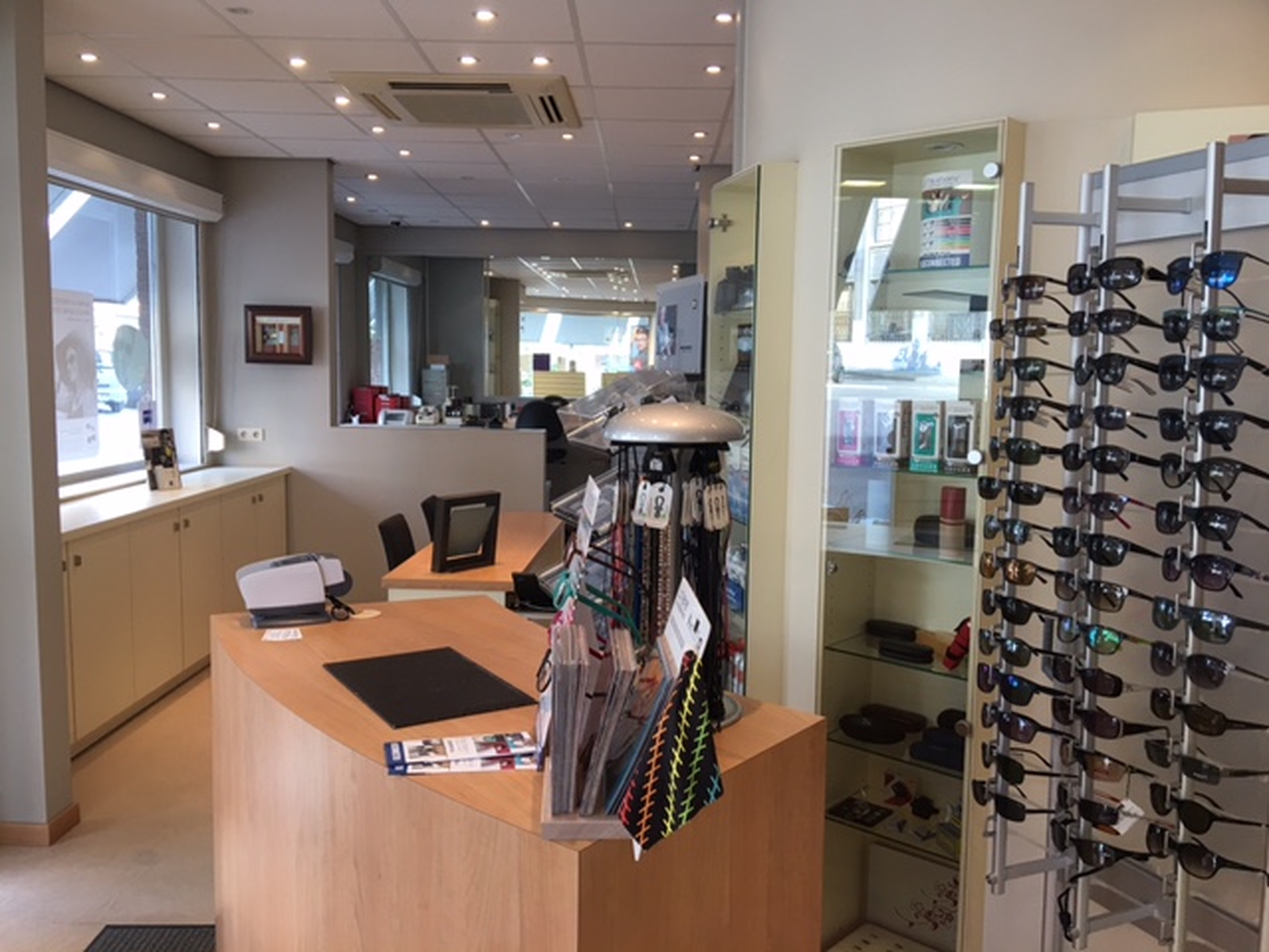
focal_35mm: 29
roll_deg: -1.1
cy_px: 476
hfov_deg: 61.7
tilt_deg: -5.3
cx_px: 634
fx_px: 1063
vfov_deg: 48.2
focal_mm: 4.15
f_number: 2.2
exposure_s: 1/33
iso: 32
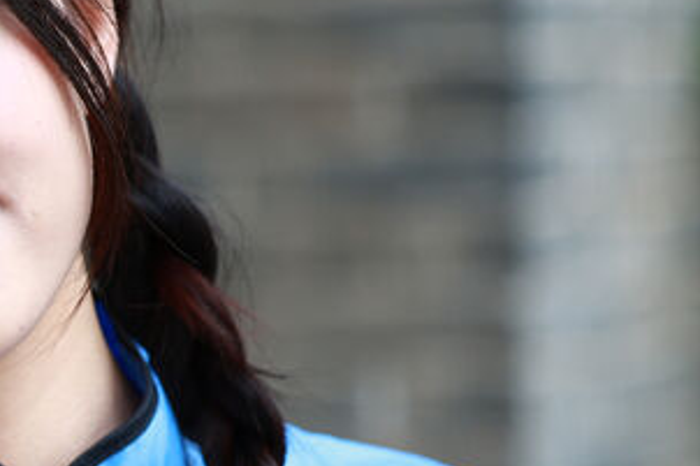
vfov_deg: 3.6
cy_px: 510
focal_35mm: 378
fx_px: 7346
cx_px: -540
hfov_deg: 5.4
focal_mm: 95
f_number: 2.8
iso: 125
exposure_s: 1/250
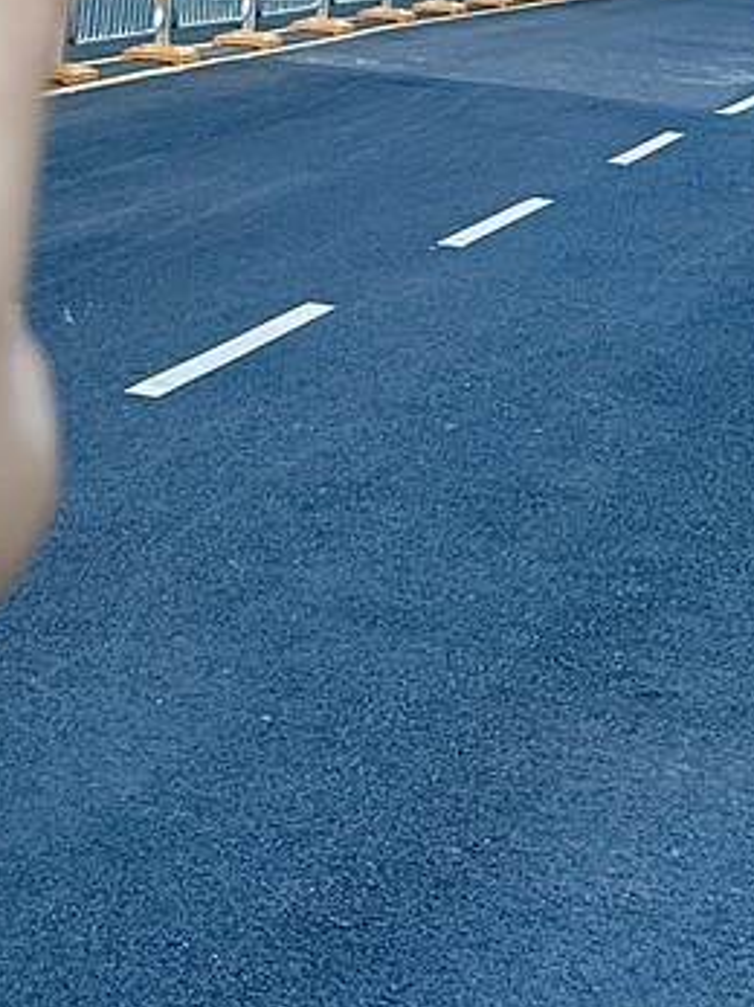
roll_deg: -4.8
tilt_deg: +9.3
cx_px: 136
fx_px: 3139
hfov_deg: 13.6
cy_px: -696
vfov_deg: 16.0
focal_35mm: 108
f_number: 1.5
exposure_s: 1/315
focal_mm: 5.7
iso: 50
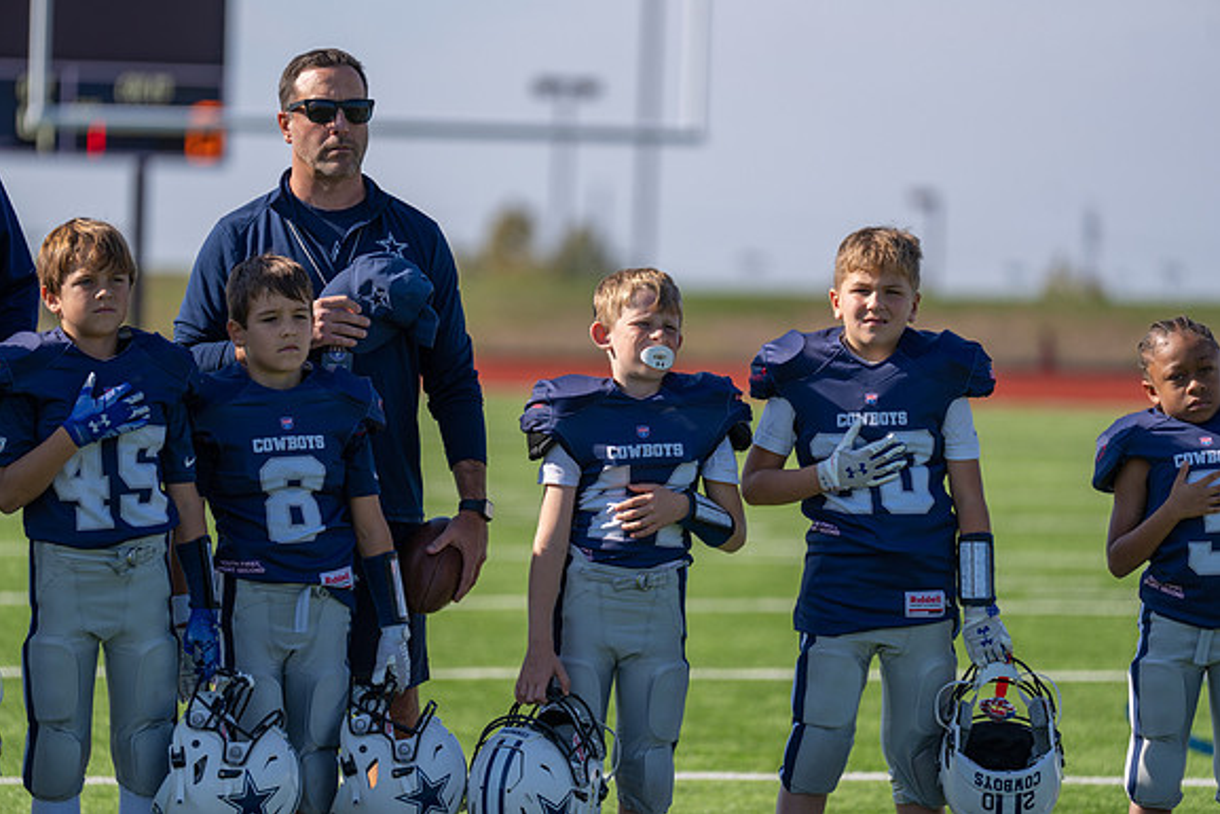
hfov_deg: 10.2
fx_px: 6813
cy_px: 407
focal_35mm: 201
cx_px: 609
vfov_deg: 6.8
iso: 100
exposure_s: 1/1600
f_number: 2.8
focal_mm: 200
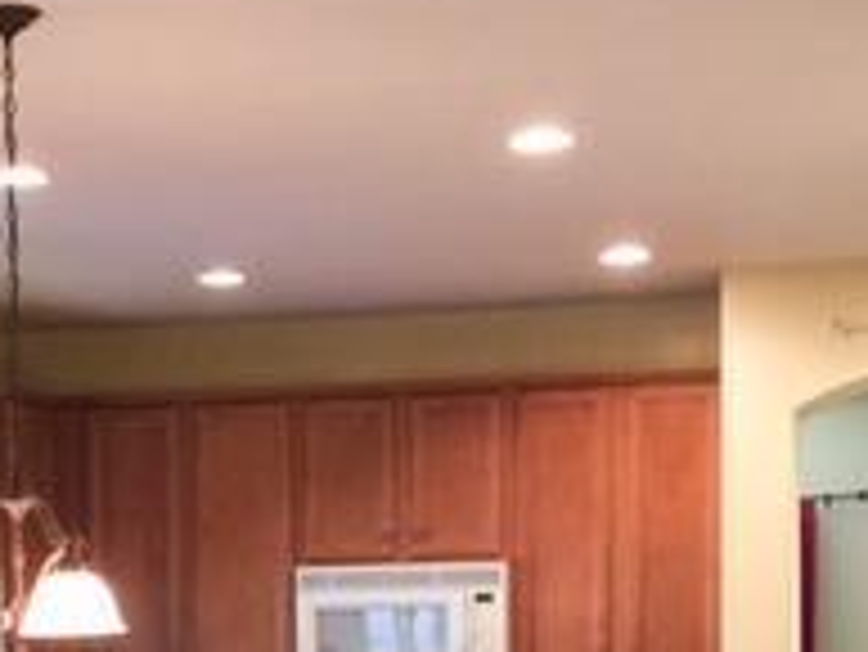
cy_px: 796
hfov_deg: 20.3
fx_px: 2409
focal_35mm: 96
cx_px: 238
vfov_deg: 14.9
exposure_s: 1/15
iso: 80
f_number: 2.2
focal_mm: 4.15
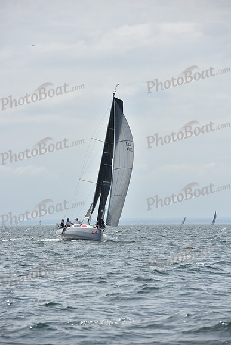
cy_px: 172
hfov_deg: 6.9
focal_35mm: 200
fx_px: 1924
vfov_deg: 10.3
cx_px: 116
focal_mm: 200
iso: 200
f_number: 8
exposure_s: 1/1250
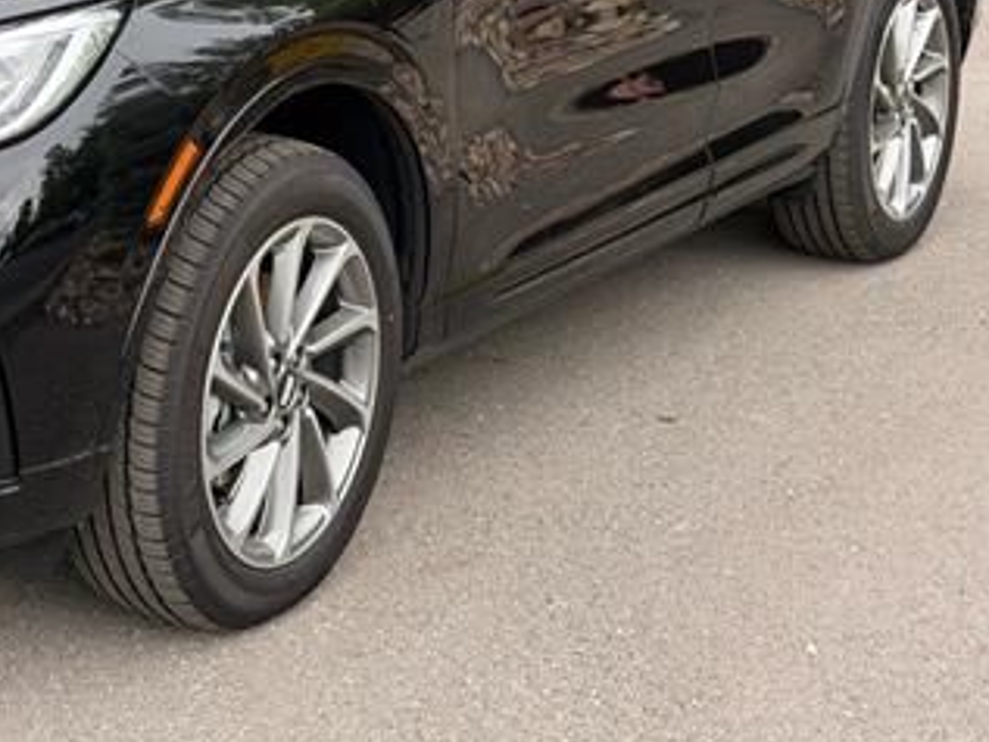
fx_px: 2772
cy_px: 56
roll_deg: -0.5
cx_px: 69
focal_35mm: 97
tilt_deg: -11.7
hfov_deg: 19.8
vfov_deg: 15.1
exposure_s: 1/786
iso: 100
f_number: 1.78
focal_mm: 6.76
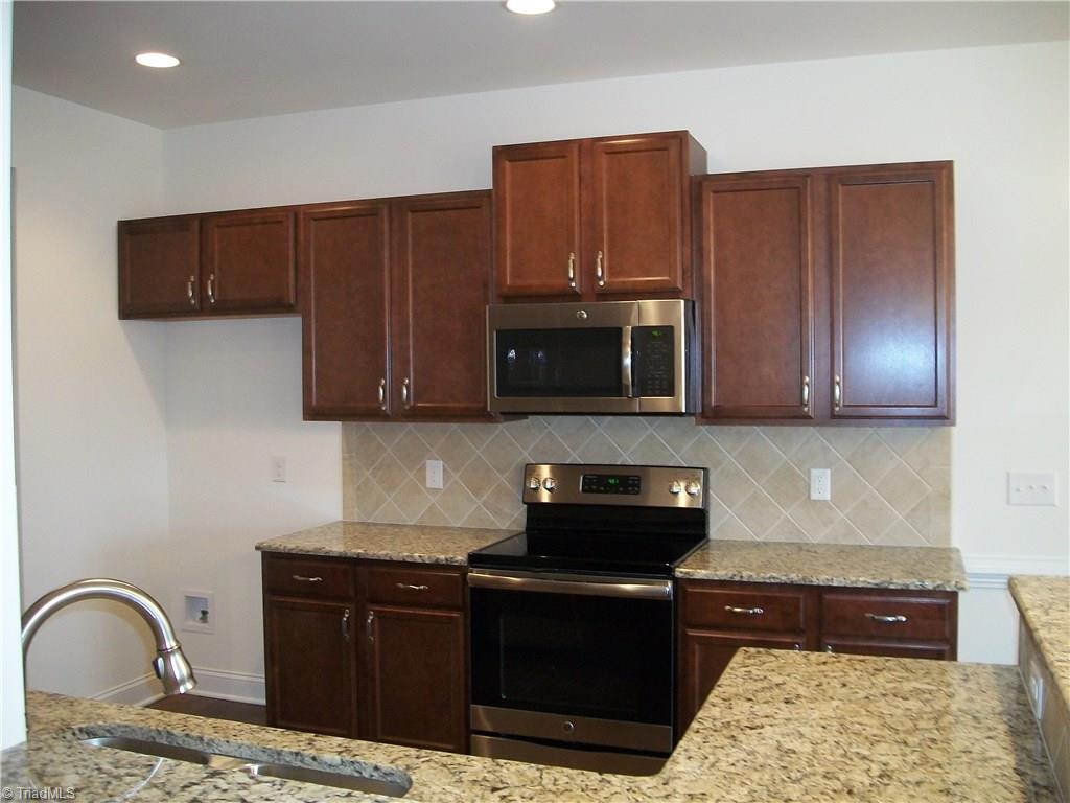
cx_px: 535
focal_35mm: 32
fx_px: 989
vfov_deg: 44.2
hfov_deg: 56.8
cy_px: 402
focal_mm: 5.7
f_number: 2.9
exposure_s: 1/30
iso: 240
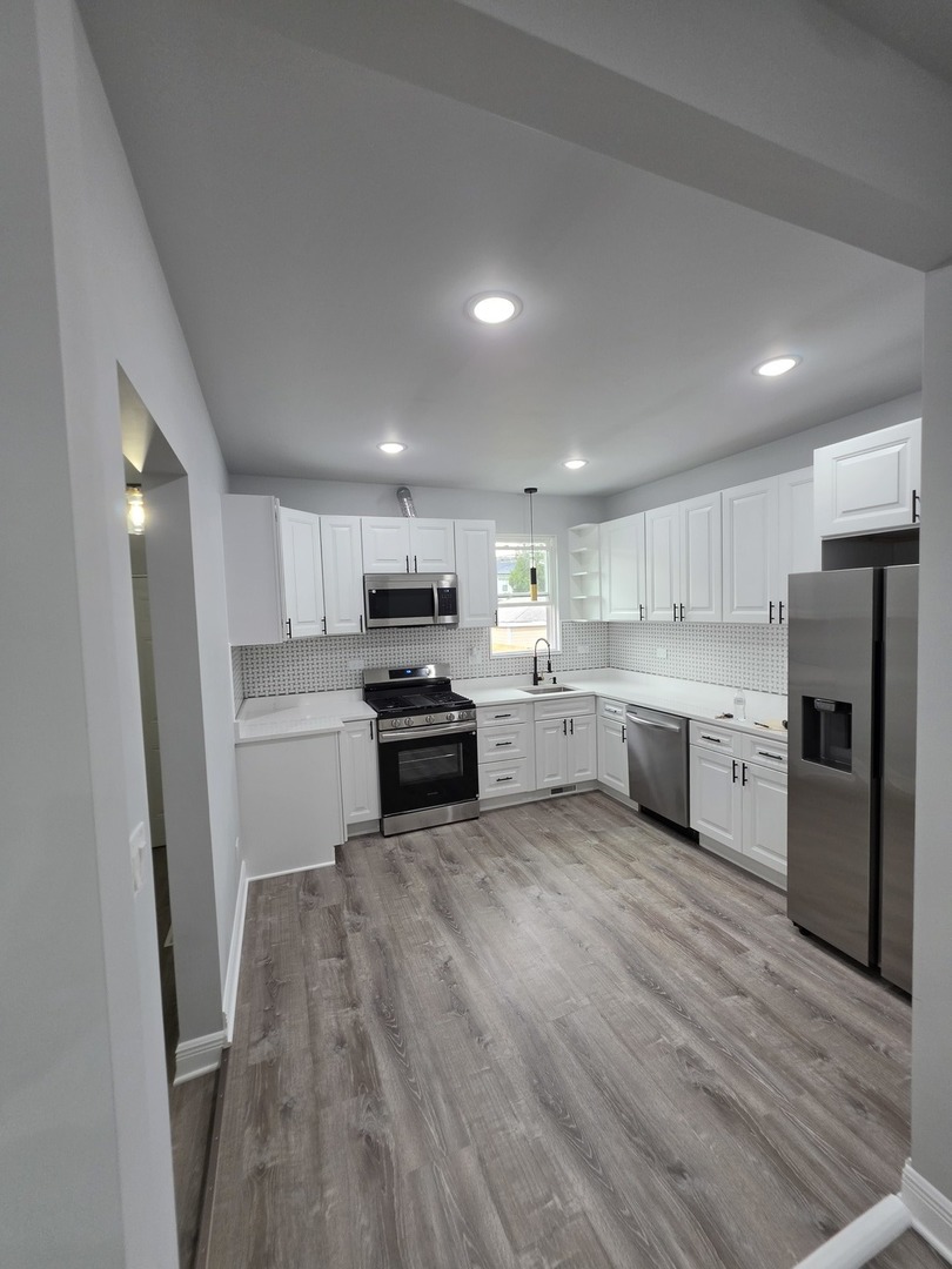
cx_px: 476
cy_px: 634
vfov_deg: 106.2
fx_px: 477
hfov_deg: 89.9
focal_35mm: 13
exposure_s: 1/120
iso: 160
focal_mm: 2.2
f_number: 1.9
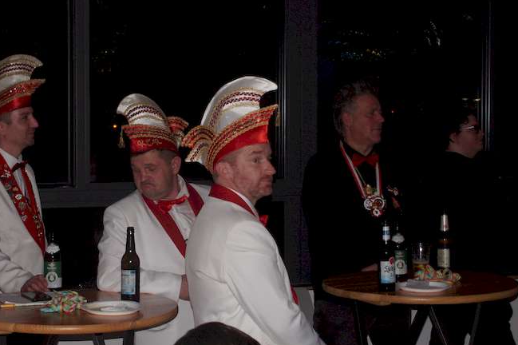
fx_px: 1191
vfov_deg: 16.5
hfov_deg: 24.5
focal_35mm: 83
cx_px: 226
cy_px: 155
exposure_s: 1/60
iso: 800
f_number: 4.5
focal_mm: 35
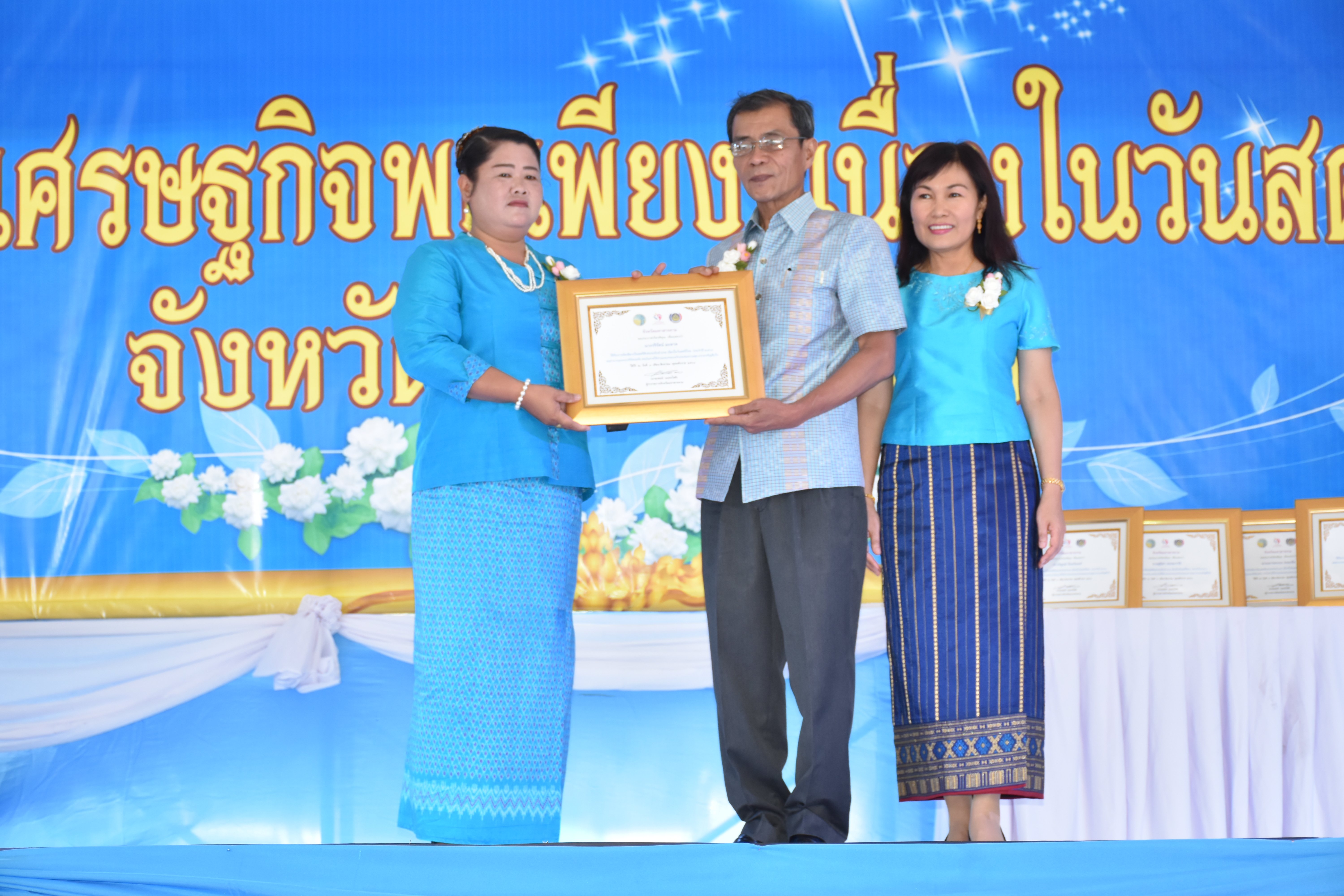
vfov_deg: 17.5
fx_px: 2912
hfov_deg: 26.0
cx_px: 672
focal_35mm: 78
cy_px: 448
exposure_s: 1/200
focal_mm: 52
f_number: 6.3
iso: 800
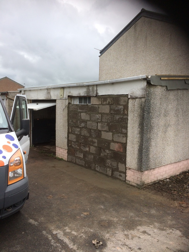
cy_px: 126
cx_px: 94
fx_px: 211
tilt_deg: -6.5
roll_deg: -0.7
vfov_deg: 61.7
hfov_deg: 48.2
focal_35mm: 29
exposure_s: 1/1866
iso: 32
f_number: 2.2
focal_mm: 4.15
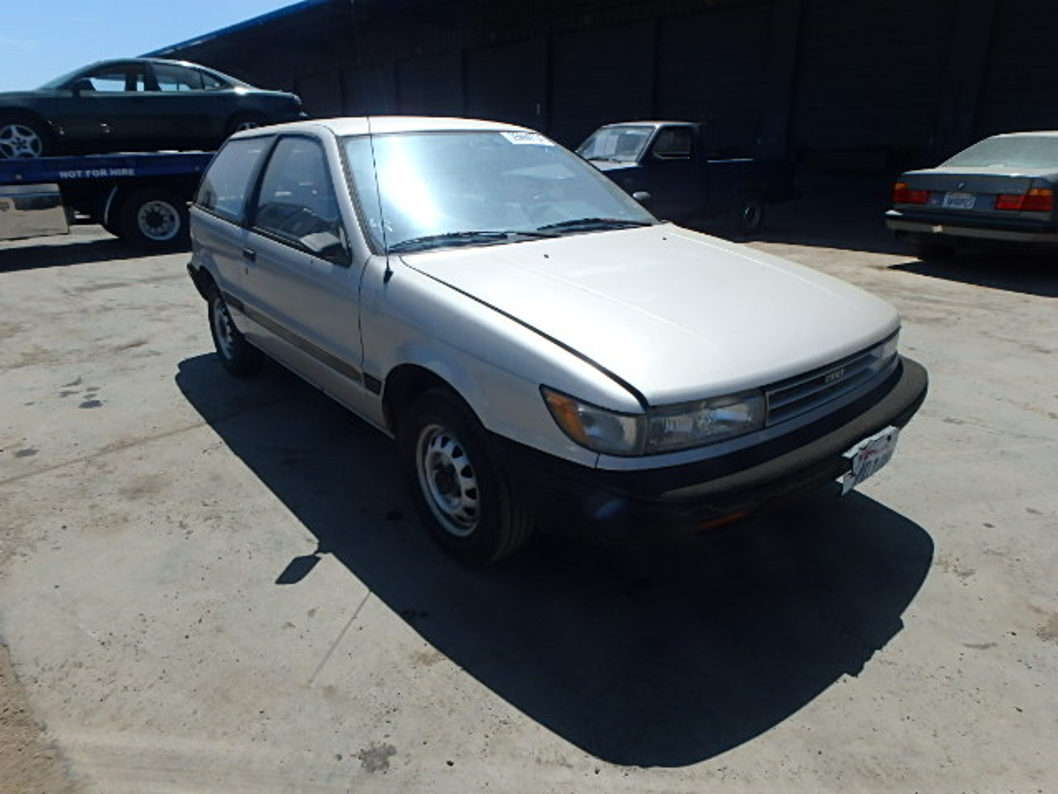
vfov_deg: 63.4
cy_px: 397
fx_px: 642
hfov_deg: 79.0
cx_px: 529
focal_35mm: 21
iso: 125
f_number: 6
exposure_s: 1/640
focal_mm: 3.7
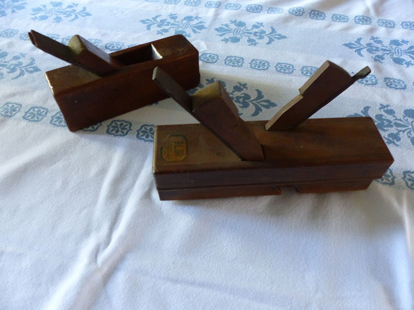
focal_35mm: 25
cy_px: 155
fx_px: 299
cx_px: 207
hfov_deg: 69.4
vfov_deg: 54.9
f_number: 2.8
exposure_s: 1/20
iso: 400
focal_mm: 4.5
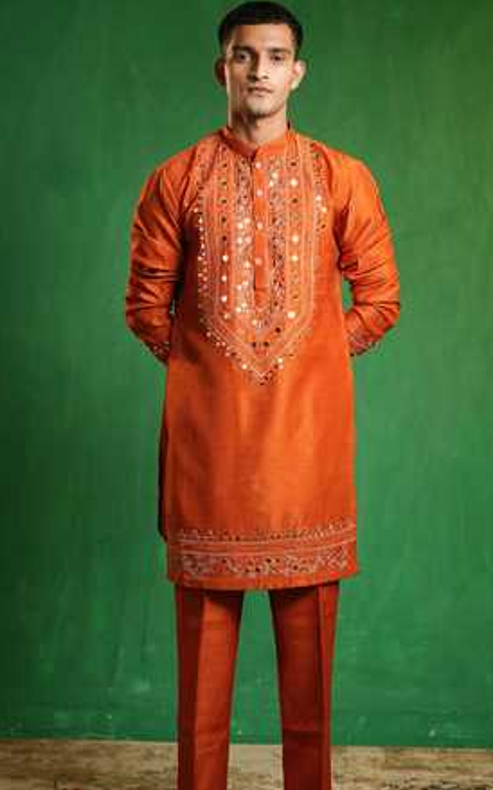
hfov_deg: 21.3
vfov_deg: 33.5
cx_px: 254
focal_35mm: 61
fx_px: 1313
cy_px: 440
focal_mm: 50
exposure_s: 1/160
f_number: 3.2
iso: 500
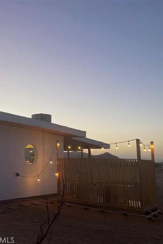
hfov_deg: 31.9
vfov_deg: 49.6
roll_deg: -1.2
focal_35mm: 39
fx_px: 265
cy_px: 122
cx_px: 5
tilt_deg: +9.5
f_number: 1.8
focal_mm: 3.99
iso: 100
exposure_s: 1/60
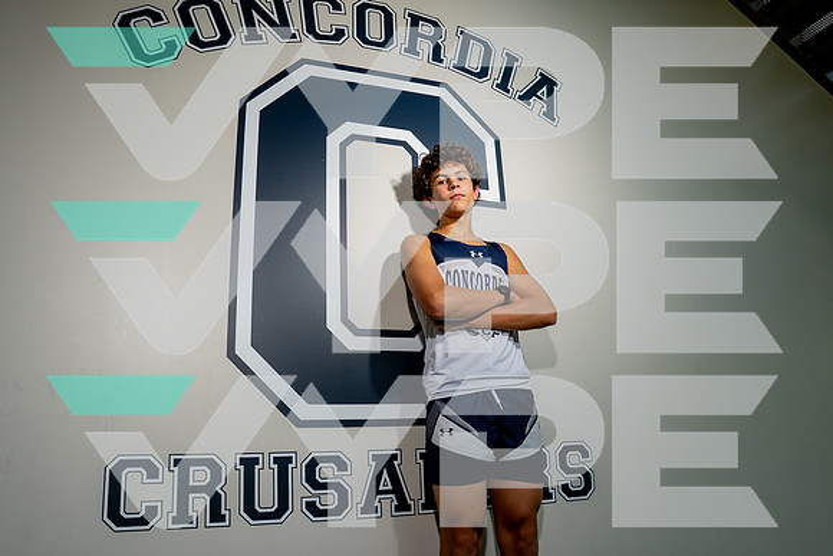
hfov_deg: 69.0
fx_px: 606
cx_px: 416
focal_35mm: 26
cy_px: 272
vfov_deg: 49.3
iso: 400
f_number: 8
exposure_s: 1/250
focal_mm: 24
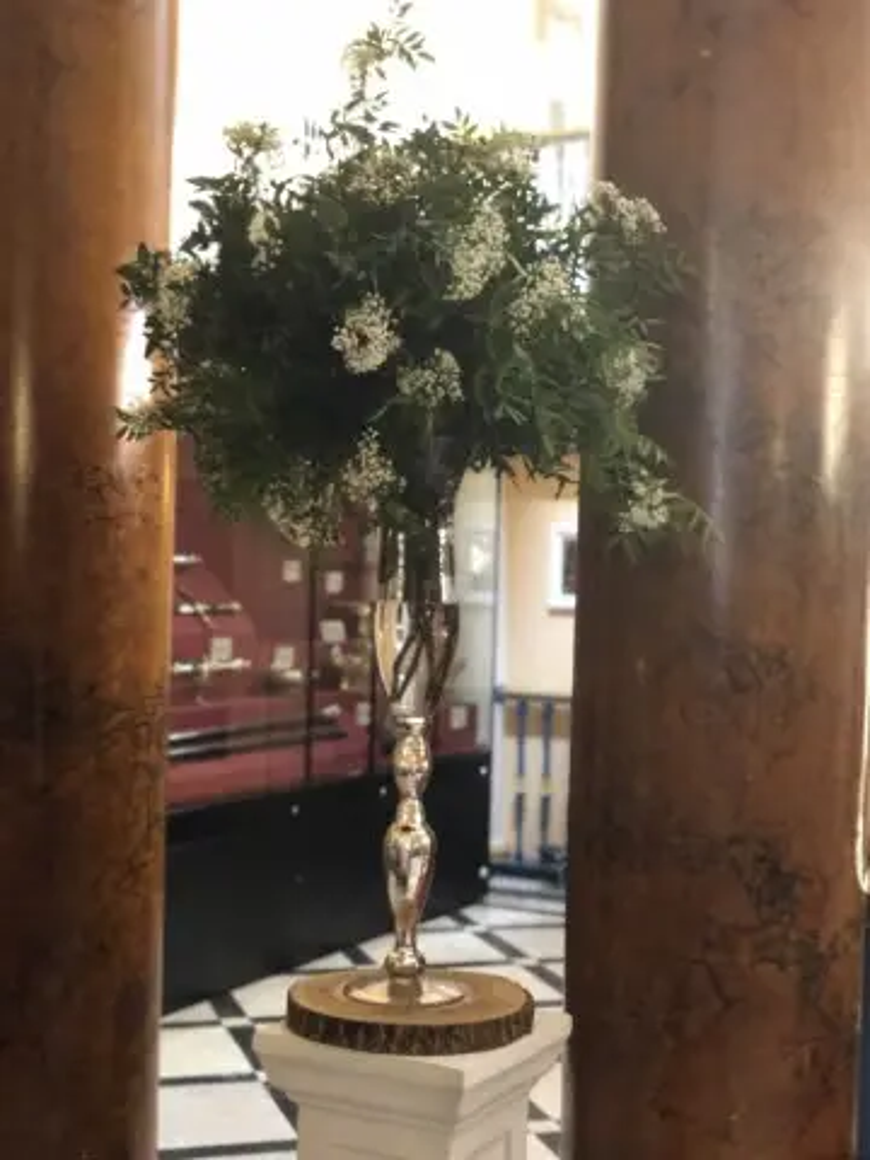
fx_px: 1743
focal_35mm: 52
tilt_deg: -0.3
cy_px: 580
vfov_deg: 36.8
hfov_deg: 28.0
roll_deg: -1.6
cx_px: 435
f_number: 2.4
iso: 160
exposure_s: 1/8
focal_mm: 6
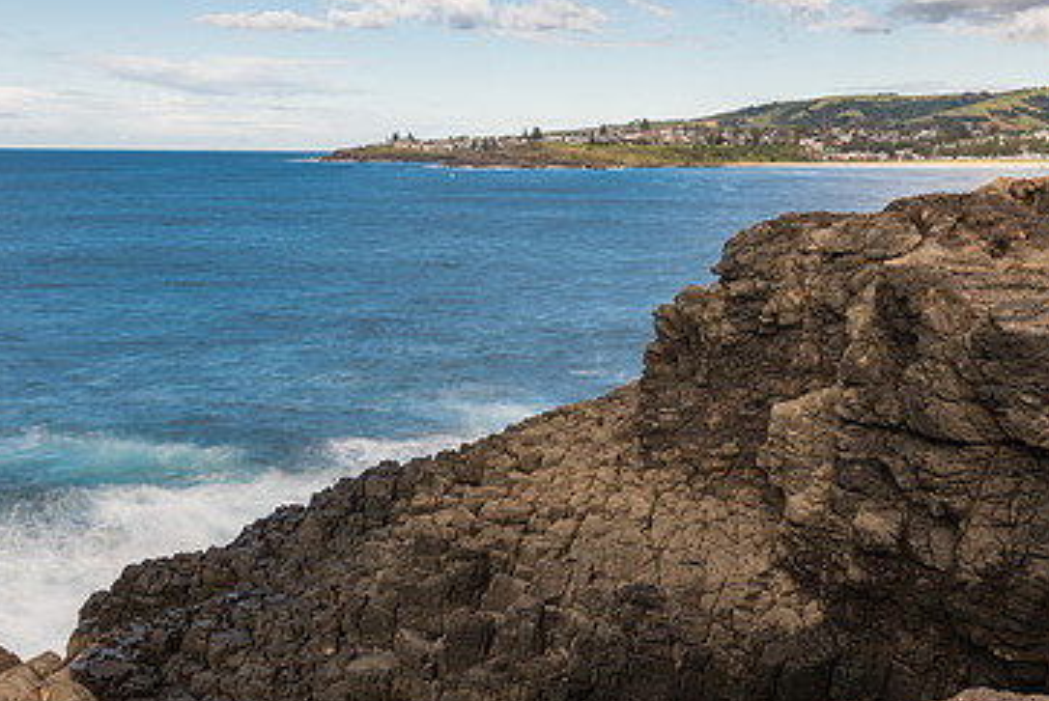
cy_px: 398
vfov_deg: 34.2
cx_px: 446
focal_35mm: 39
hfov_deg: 49.3
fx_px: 1137
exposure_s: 2.5
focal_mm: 24
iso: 40
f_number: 8
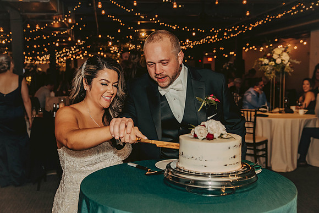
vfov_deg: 29.9
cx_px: 160
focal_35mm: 45
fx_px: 399
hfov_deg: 43.6
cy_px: 106
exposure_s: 1/125
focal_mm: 45
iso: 1250
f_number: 4.5
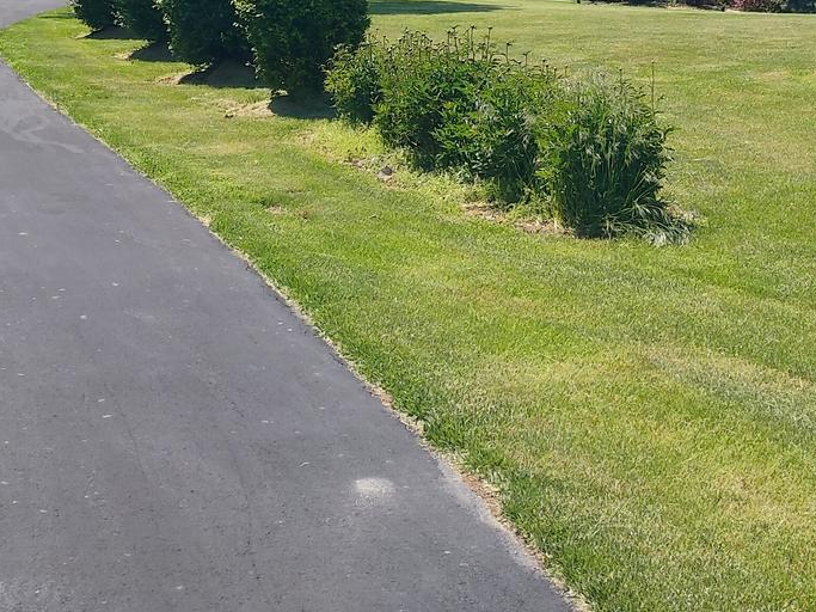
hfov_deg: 26.0
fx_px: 1768
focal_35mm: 75
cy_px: -172
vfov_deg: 18.4
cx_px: 477
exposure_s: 1/560
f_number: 1.79
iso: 50
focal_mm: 4.7
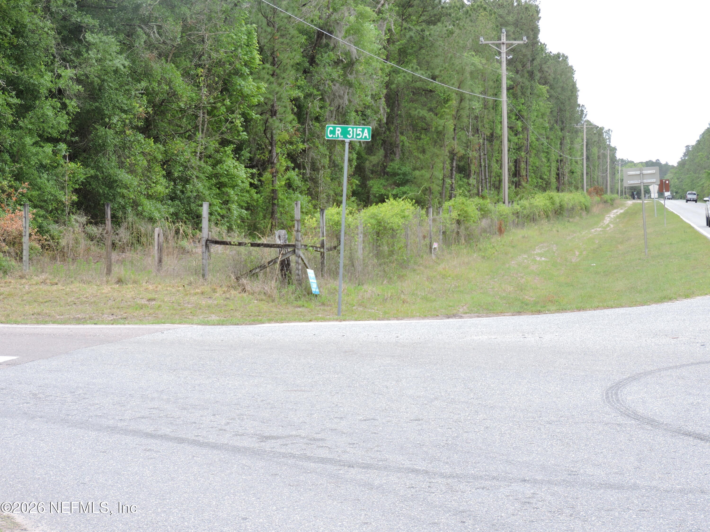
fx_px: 1743
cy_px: 266
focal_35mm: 85
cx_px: 355
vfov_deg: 17.4
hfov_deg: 23.0
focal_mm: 15.2
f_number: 4
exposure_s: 1/125
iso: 100
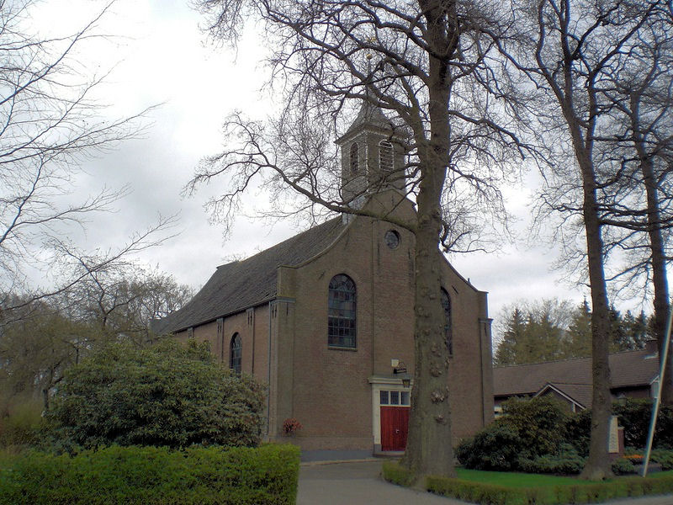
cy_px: 252
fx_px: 739
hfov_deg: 49.0
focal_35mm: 38
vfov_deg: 37.7
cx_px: 336
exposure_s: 1/250
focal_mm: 6.3
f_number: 4.4
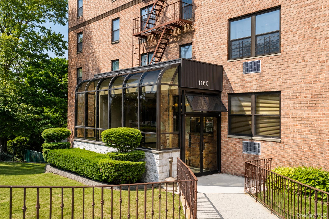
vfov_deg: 38.4
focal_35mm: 34
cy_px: 110
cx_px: 164
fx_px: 315
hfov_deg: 55.1
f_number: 5.6
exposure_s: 1/320
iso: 100
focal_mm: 34.5
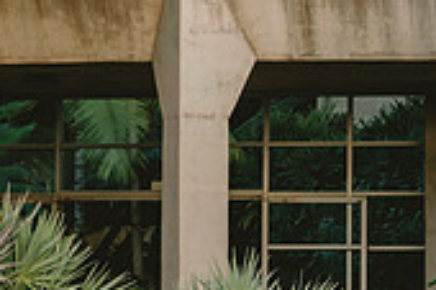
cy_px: 325
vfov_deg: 3.3
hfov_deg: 5.0
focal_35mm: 410
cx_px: 391
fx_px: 4961
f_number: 5
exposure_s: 1/800
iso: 800
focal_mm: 107
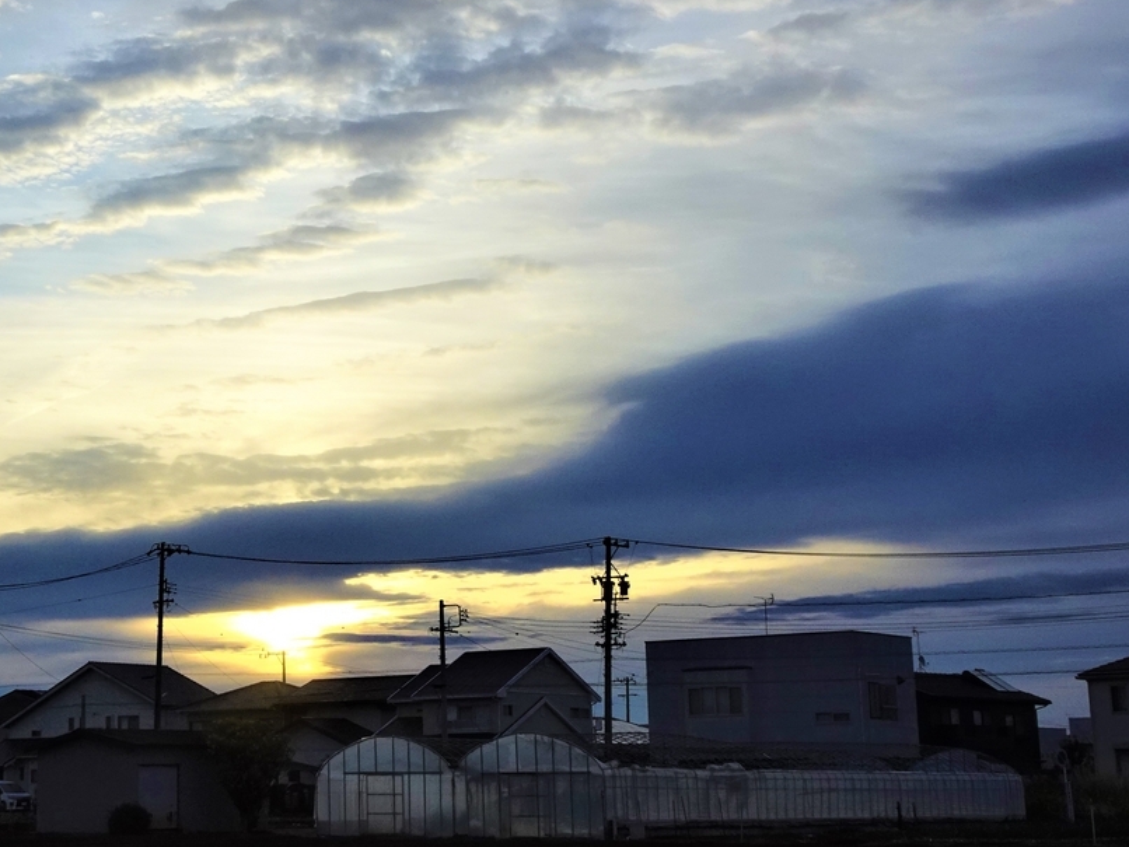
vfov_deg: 22.9
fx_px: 2088
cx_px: 303
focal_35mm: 64
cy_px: 298
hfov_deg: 29.8
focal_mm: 7.06
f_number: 4.5
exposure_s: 1/500
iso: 80
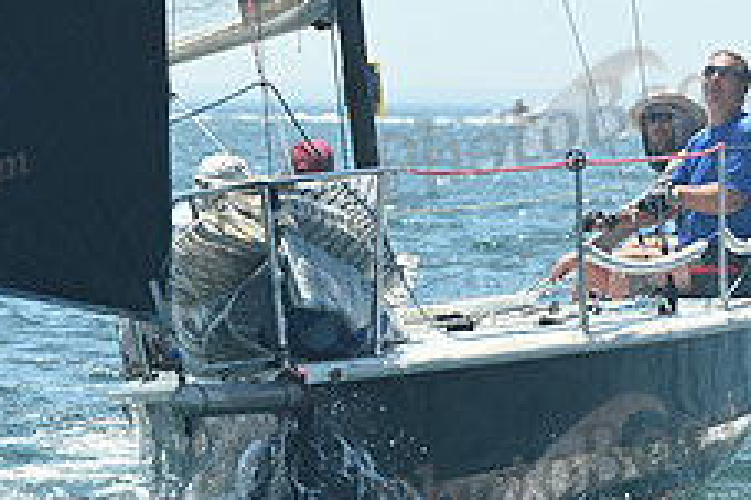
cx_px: 202
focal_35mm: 512
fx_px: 10673
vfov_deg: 2.7
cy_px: 336
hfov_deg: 4.0
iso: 320
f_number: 7.1
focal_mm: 200
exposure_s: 1/1000
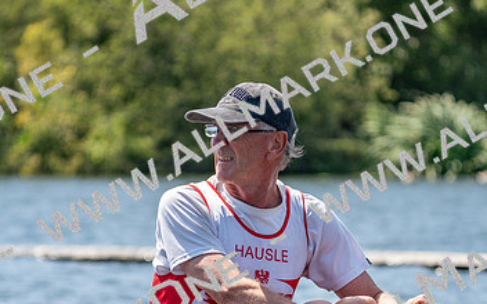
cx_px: 208
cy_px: 247
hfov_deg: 6.3
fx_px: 4460
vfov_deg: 3.9
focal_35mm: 336
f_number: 5.6
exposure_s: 1/2000
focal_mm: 200
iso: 400
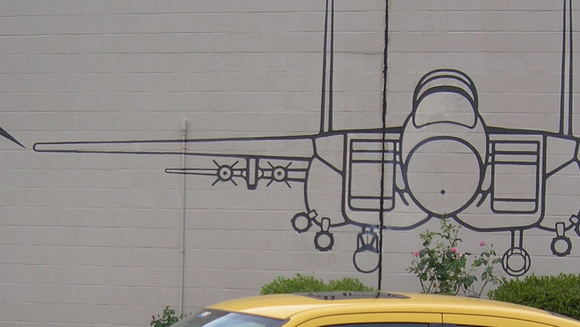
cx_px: 342
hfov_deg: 24.4
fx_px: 1338
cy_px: 309
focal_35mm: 87
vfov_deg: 13.8
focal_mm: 6.4
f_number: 3
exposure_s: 1/30
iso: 52
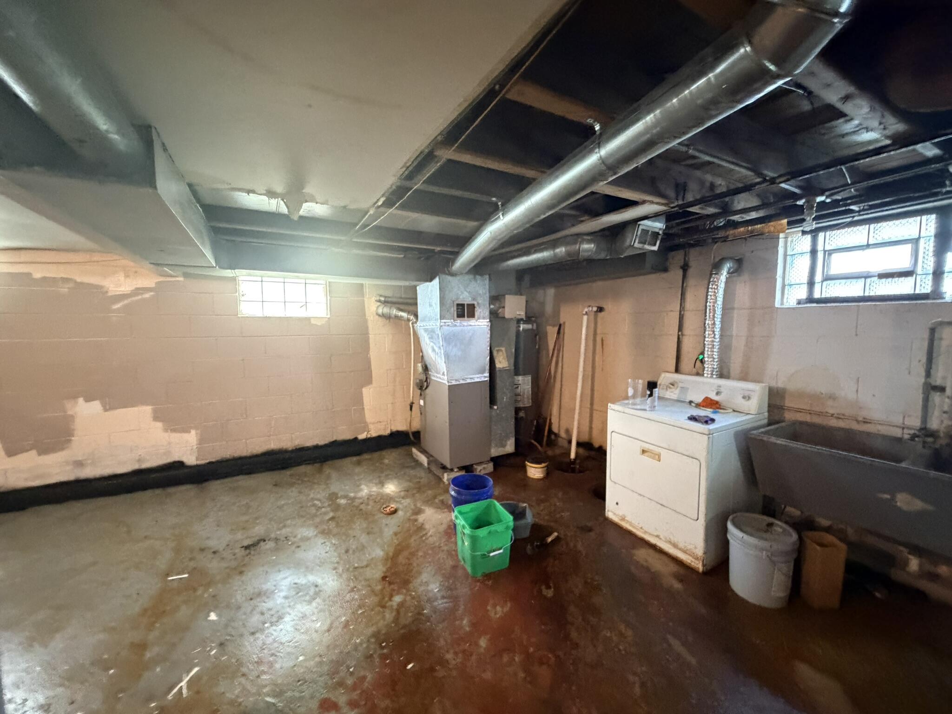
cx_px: 476
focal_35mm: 14
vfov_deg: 85.7
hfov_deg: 102.1
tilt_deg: -8.3
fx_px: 385
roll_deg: -0.2
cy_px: 357
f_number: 2.2
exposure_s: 1/40
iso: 1000
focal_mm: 2.22
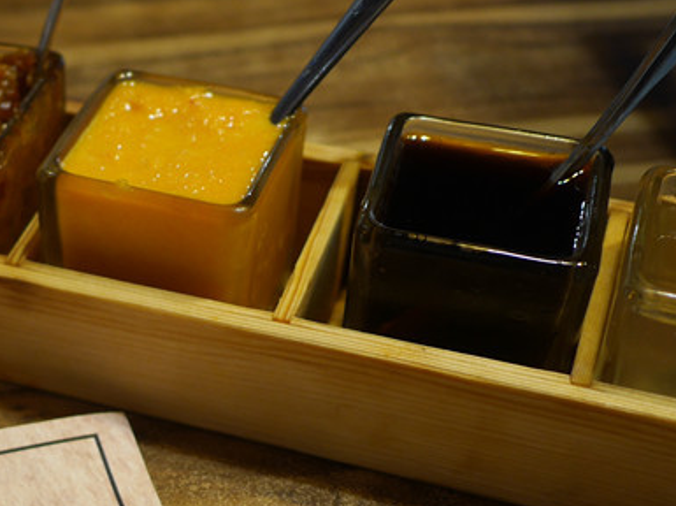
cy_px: 499
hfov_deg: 24.3
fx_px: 1522
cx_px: 56
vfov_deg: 18.4
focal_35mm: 78
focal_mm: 15
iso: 250
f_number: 1.7
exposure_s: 1/60
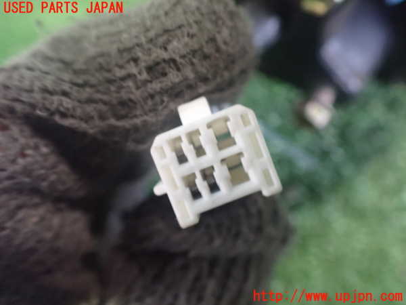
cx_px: 203
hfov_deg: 60.0
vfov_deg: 46.8
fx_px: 352
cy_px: 152
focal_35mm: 30
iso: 1250
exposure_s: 1/30
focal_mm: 5.4
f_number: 2.3
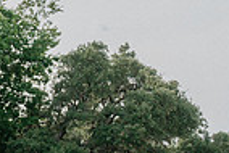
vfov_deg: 11.5
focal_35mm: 114
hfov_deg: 15.3
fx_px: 726
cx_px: -195
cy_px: 234
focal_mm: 28
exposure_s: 1/640
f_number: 5.6
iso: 200
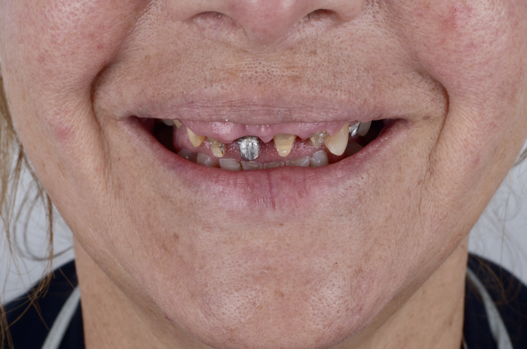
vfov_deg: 13.0
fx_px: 1534
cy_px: 174
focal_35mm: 105
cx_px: 264
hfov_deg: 19.5
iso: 160
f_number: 18
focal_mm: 70
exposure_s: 1/125
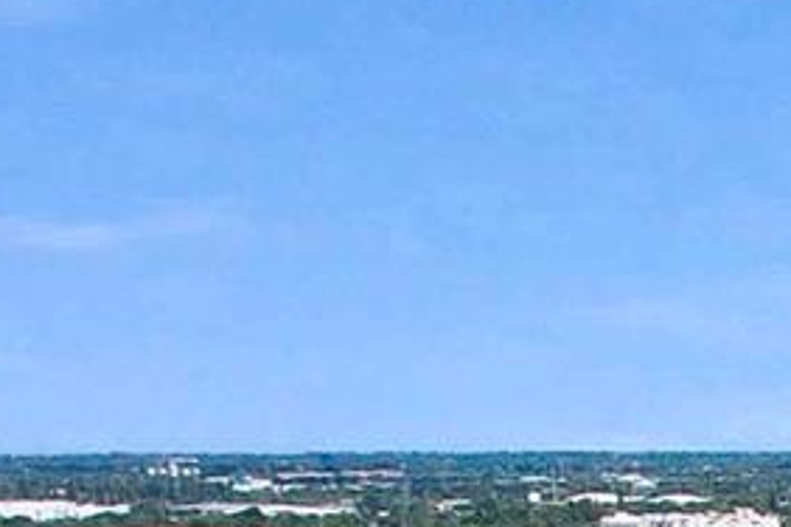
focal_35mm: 160
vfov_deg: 7.4
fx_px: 3515
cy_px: 1695
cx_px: 1804
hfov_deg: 11.1
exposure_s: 1/800
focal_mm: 8.38
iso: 100
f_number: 2.8
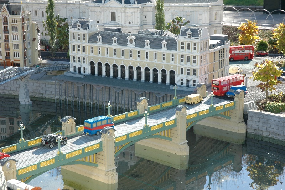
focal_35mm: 75
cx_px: 142
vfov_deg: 18.2
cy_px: 95
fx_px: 593
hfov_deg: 27.0
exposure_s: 1/200
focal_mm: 50
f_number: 4.5
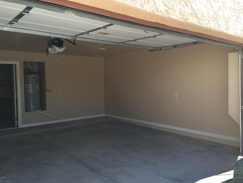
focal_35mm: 29
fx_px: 204
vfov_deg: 48.2
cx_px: 122
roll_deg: -0.1
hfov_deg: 61.7
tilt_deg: -1.6
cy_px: 92
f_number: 2.2
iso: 32
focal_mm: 4.15
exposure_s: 1/482
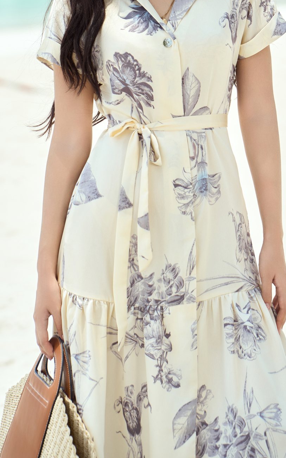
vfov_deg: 11.9
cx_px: 160
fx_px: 2195
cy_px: 115
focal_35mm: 176
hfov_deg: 7.5
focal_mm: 113
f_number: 4
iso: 100
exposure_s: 1/800
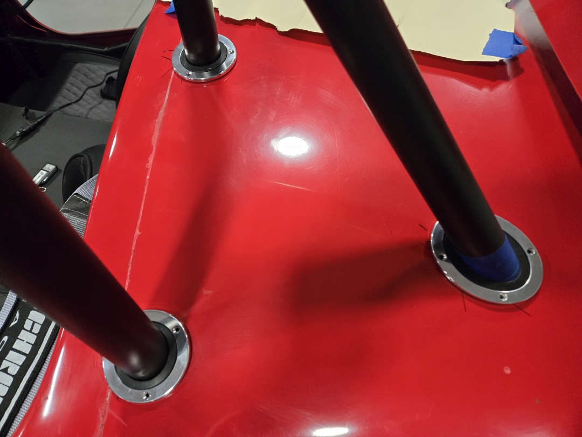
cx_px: 291
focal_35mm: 23
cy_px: 218
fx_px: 387
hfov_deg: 73.9
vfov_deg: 58.9
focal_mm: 5.4
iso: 1000
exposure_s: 1/120
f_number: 1.8
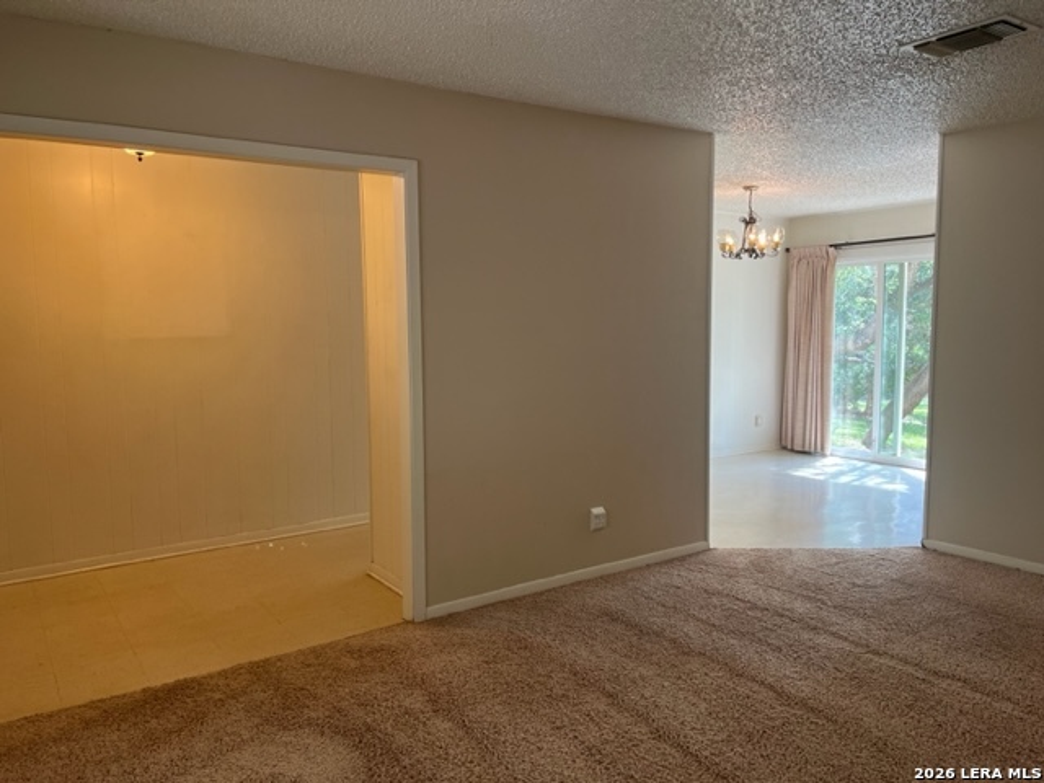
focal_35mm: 26
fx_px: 784
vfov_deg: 53.1
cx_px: 522
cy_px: 392
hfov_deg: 67.3
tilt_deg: -5.3
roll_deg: +0.0
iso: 64
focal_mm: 5.1
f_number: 1.6
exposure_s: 1/60
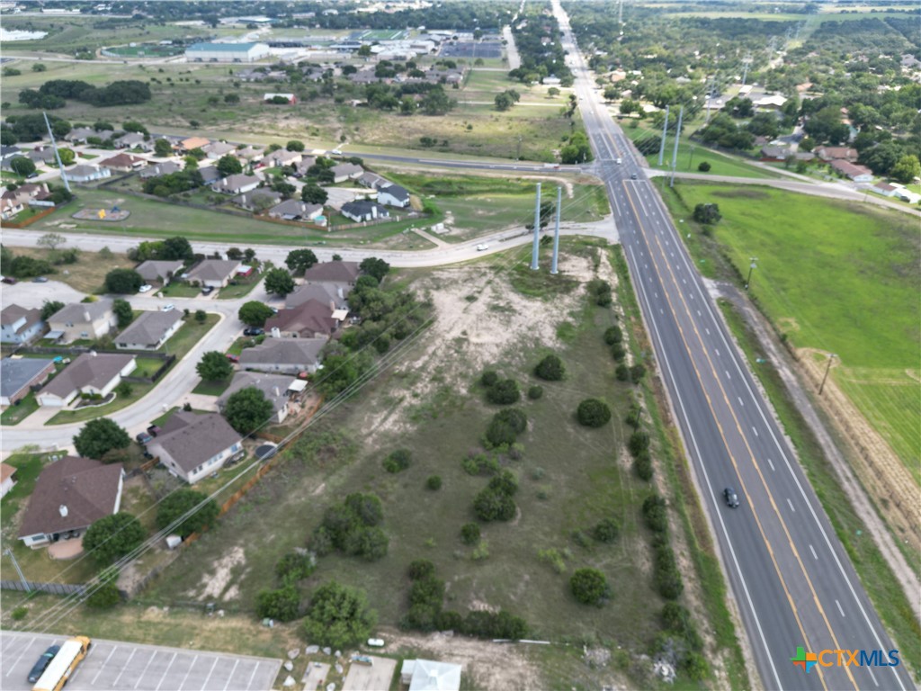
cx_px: 460
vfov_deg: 56.8
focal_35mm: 24
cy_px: 346
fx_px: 639
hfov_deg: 71.6
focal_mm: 6.72
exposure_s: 1/1000
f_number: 1.7
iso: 110
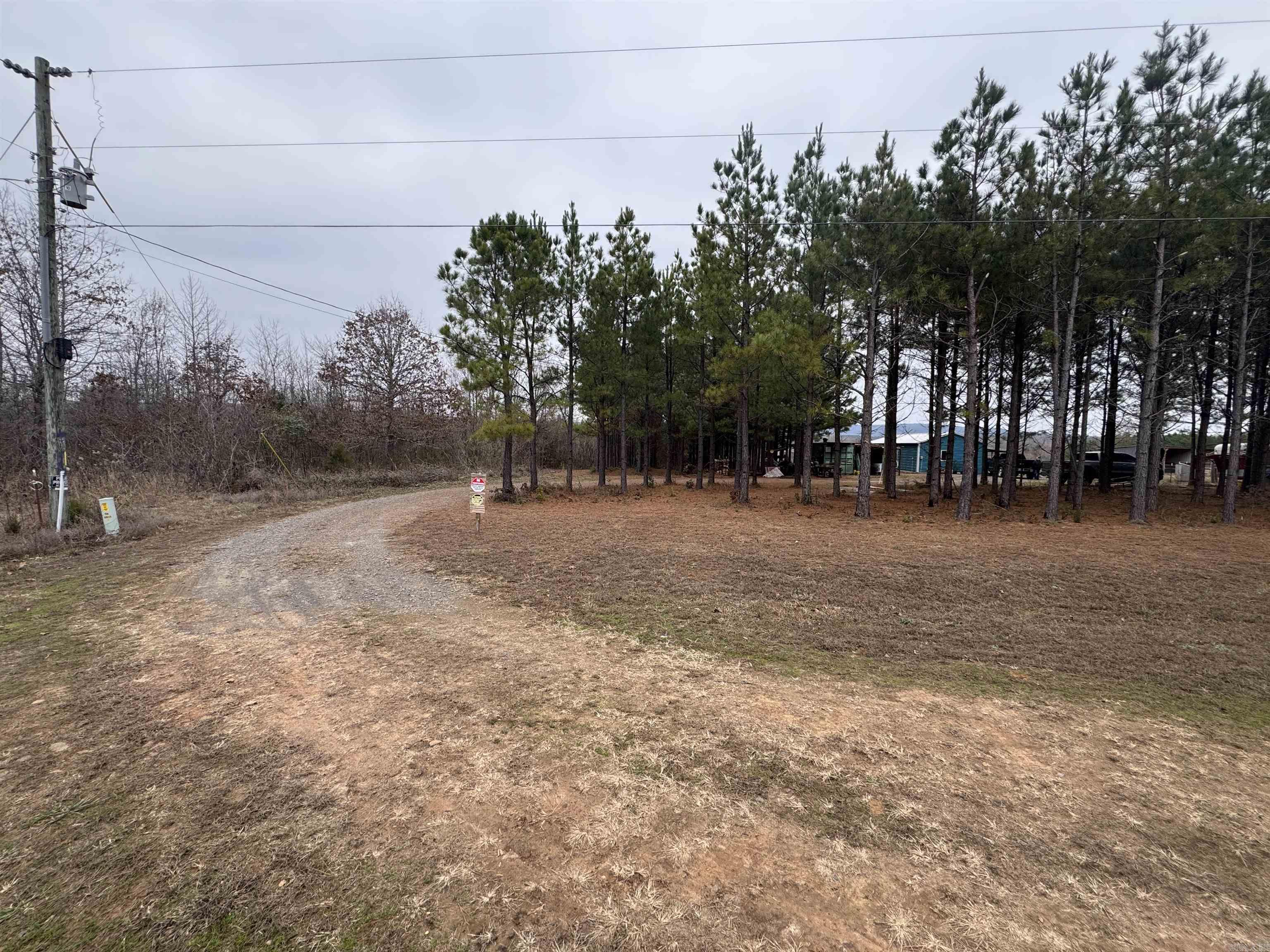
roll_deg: -1.1
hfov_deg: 102.1
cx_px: 635
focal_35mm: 14
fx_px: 514
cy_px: 476
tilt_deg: -3.7
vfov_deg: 85.7
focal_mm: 2.22
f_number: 2.2
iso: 40
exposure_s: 1/327
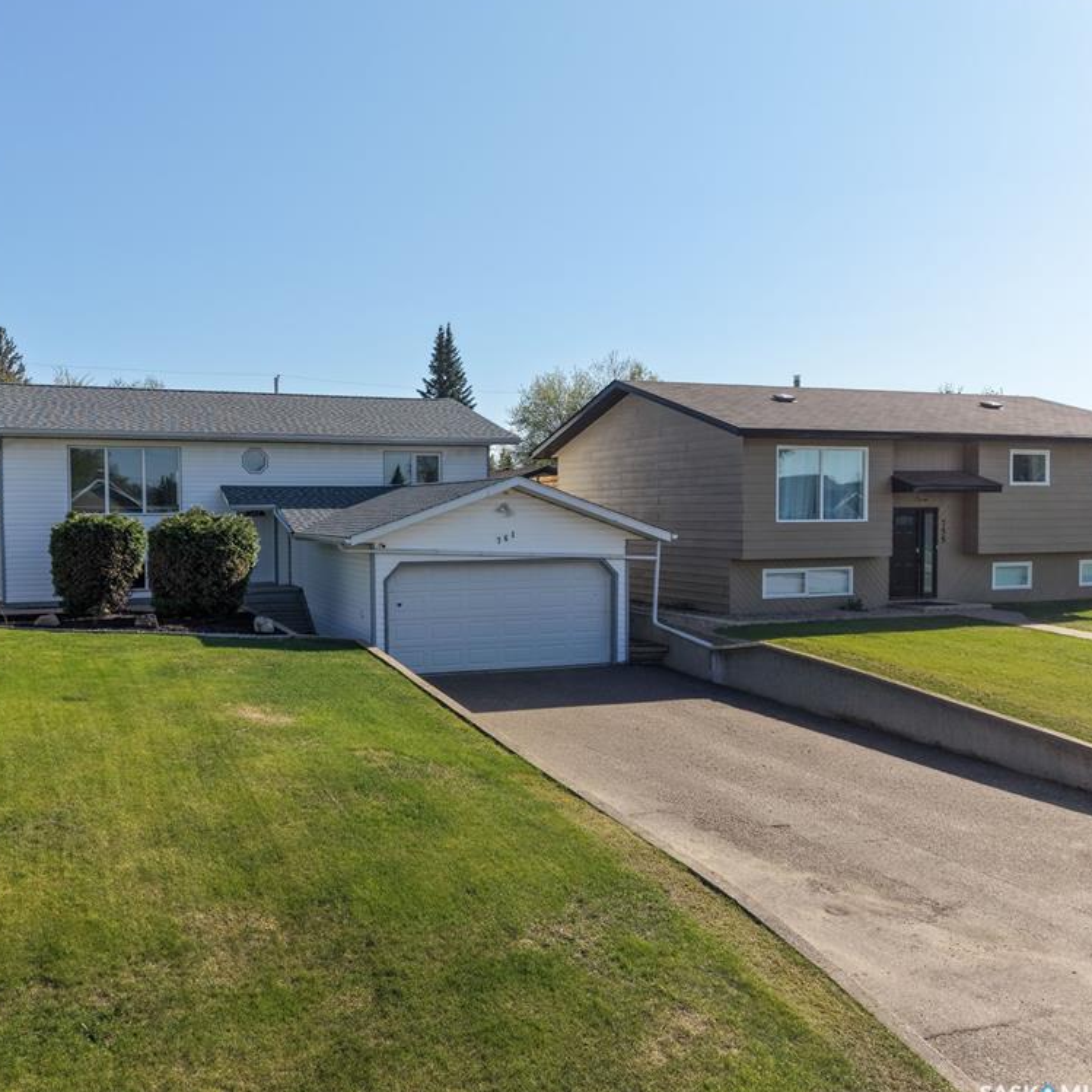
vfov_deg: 55.6
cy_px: 545
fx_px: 1035
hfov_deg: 54.7
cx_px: 378
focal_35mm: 29
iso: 310
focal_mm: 8.67
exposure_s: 1/6400
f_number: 1.8
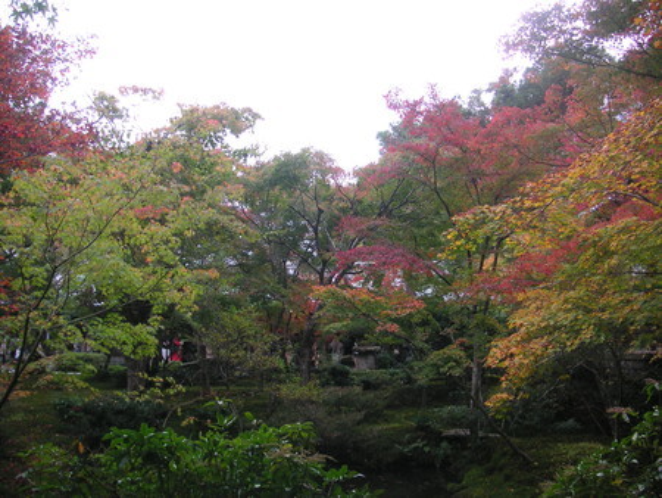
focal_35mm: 37
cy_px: 249
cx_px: 331
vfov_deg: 38.7
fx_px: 708
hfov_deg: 50.1
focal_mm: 6.1
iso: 50
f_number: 2.8
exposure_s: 1/45
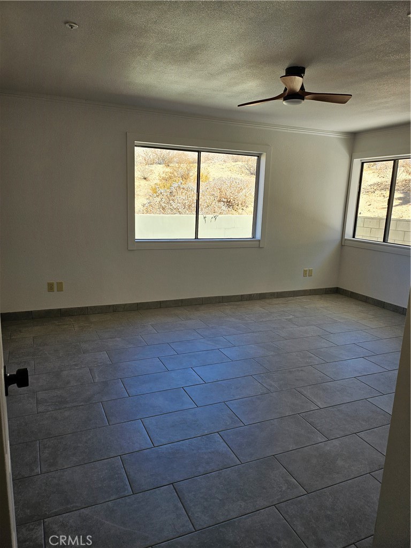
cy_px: 274
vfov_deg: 71.6
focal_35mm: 24
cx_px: 206
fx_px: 380
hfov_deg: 56.8
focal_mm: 5
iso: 50
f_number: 1.8
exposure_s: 1/447
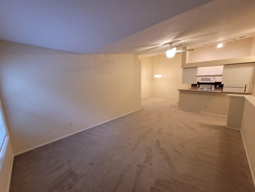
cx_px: 128
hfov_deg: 106.2
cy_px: 96
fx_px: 96
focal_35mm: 13
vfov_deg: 89.9
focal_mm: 1.74
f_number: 2.2
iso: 320
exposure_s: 1/40
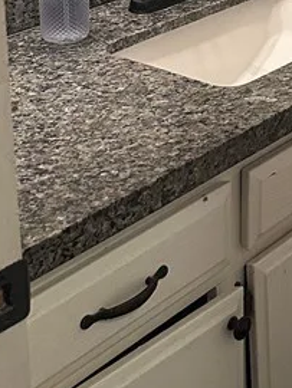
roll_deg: -2.2
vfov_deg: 20.1
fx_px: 1022
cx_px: 393
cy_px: -86
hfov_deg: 15.4
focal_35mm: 91
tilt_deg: -13.4
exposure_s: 1/60
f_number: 1.78
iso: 320
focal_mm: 6.86
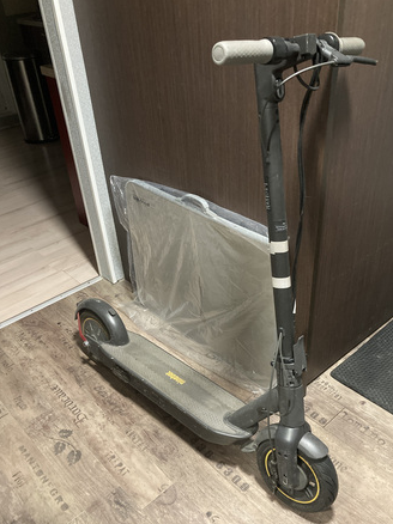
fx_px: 485
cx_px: 208
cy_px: 294
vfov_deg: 56.7
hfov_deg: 44.1
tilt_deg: -35.7
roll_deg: +3.3
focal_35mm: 32
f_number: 1.8
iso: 500
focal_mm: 3.99
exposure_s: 1/25
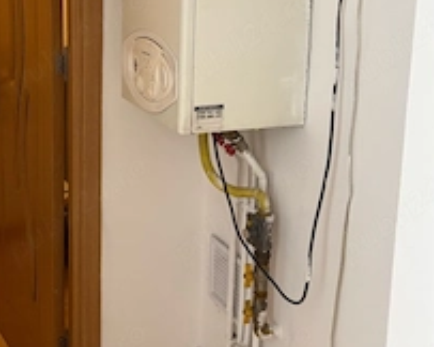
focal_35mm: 50
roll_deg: -0.8
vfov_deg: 29.5
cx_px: 120
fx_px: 642
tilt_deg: -10.7
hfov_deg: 36.7
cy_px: 69
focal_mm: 5.96
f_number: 1.6
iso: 160
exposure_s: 1/50
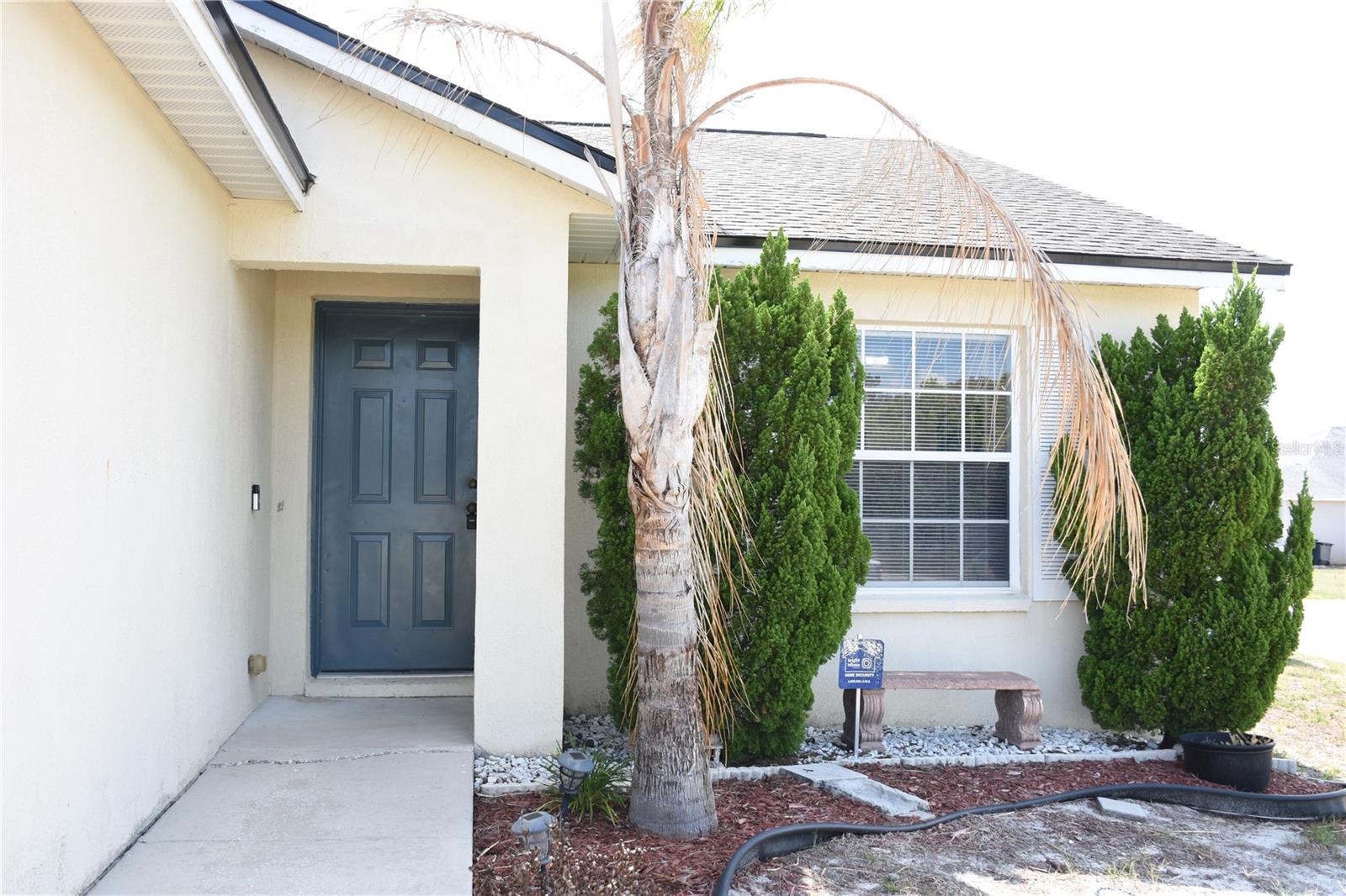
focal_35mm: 33
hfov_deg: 57.2
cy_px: 448
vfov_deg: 40.0
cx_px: 673
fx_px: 1233
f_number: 5.6
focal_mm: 22
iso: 100
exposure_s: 1/125
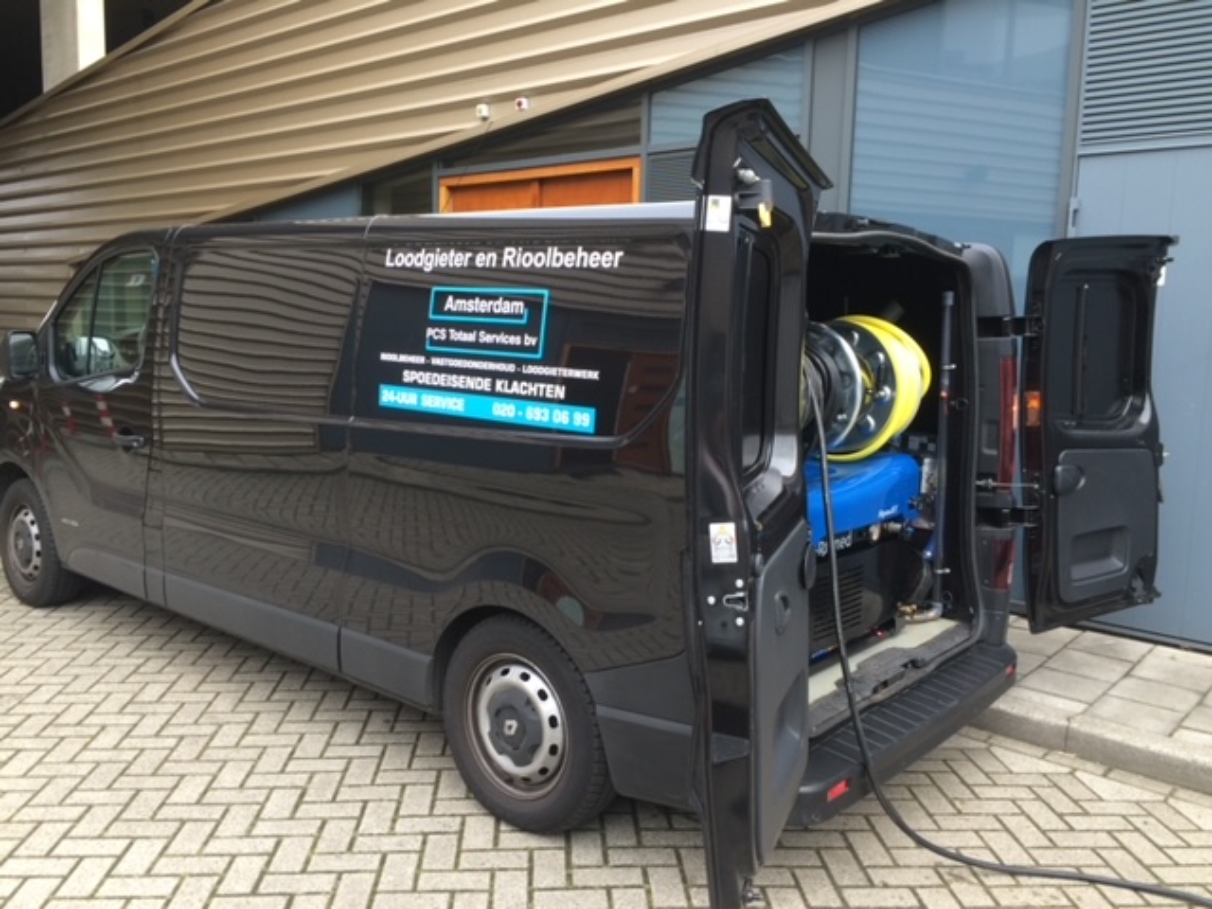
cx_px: 606
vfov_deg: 48.2
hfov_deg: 61.7
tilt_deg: -5.5
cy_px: 454
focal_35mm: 29
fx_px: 1015
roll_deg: -0.8
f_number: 2.2
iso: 32
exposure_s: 1/105
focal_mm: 4.15
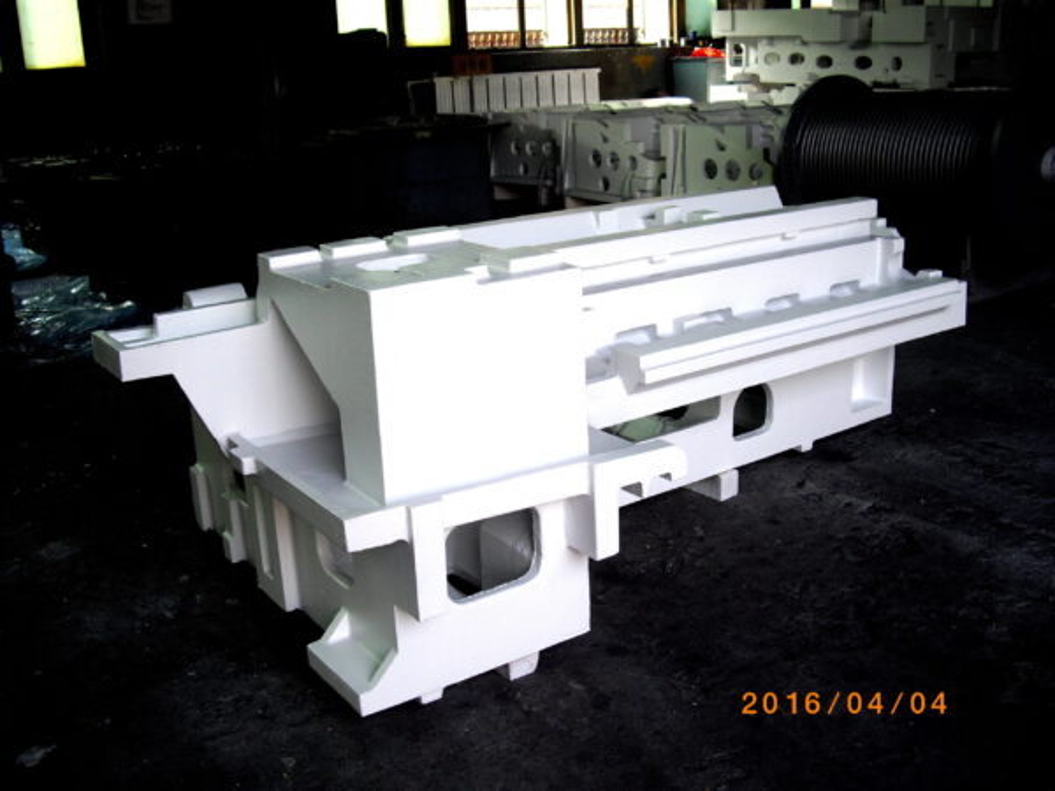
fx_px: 1158
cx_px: 528
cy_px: 396
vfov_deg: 37.7
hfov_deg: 49.0
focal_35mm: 38
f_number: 2.8
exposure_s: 1/160
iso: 100
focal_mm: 7.9
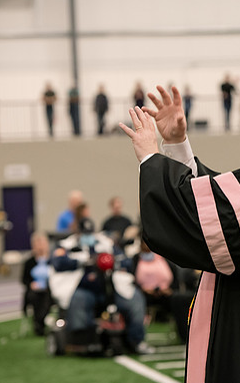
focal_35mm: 188
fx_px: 1967
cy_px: 192
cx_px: 241
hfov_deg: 7.0
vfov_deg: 11.1
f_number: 4
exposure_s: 1/200
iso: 2500
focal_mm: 122
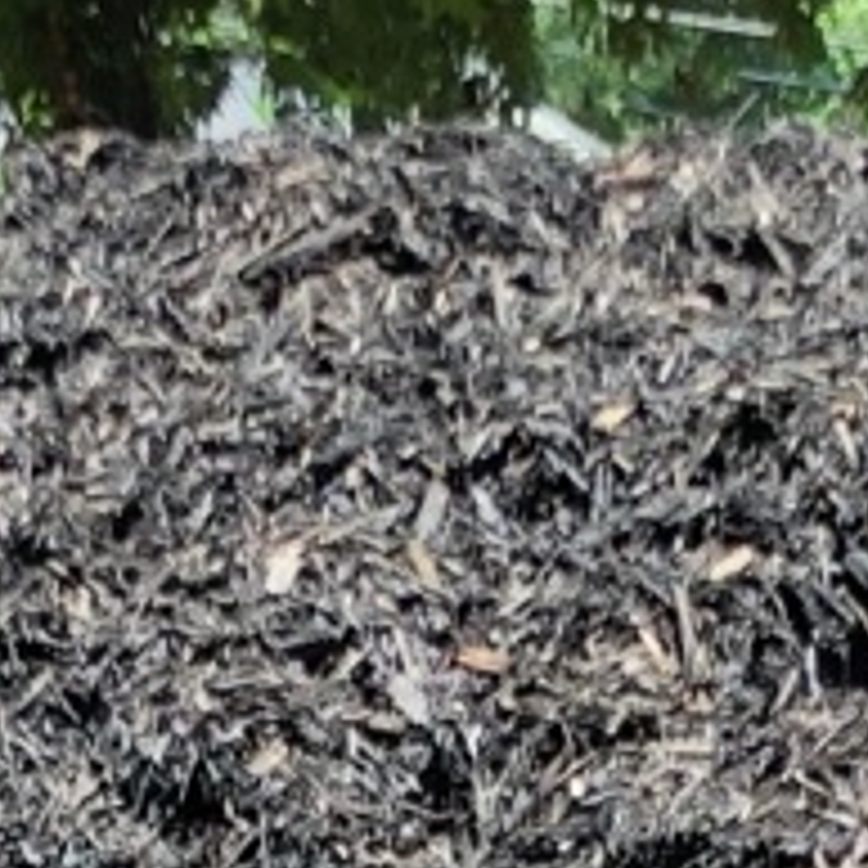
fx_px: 5816
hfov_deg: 8.5
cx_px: 441
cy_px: 1723
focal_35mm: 205
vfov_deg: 8.1
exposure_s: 1/168
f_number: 1.8
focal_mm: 3.99
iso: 20
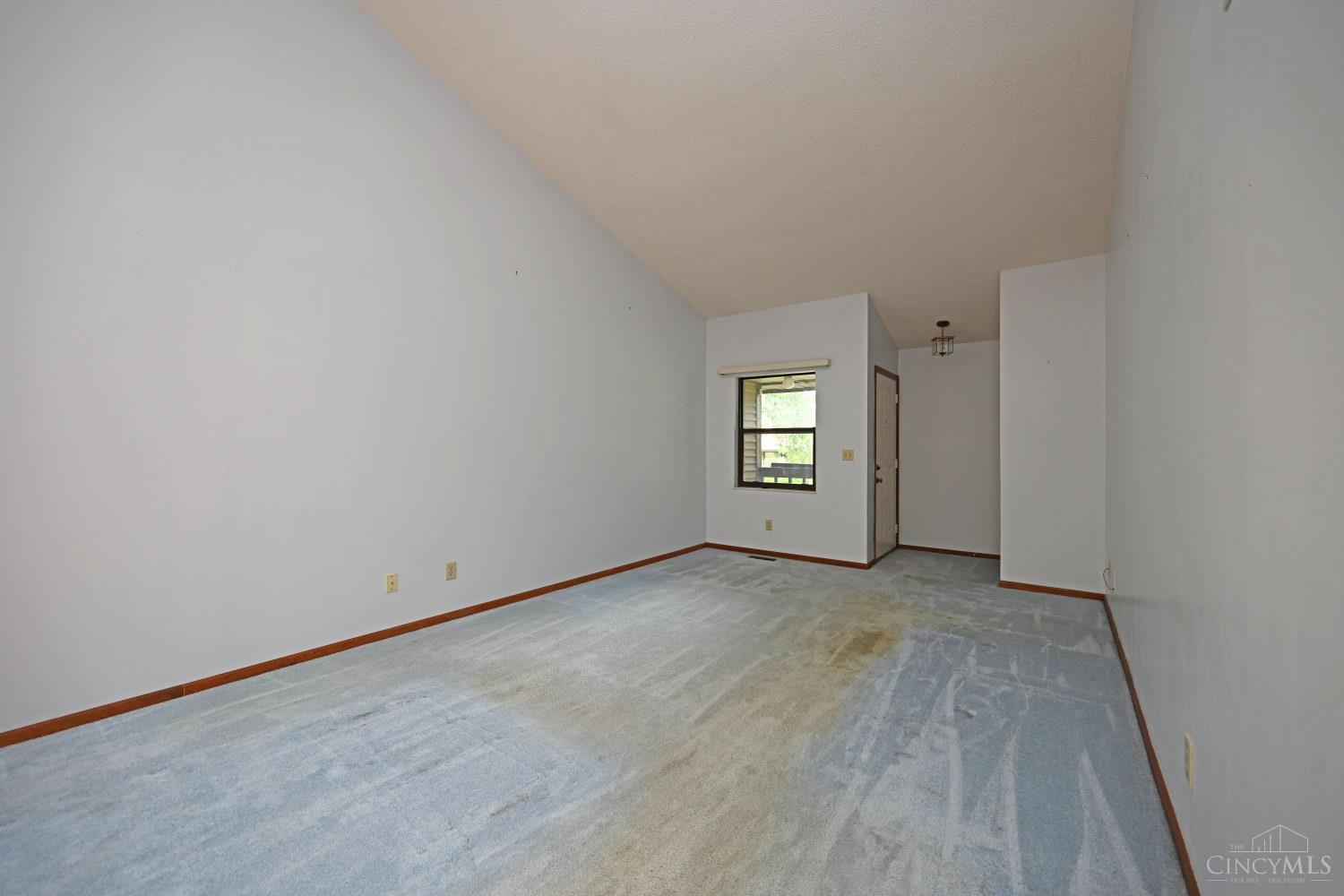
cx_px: 672
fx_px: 523
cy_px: 448
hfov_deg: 104.3
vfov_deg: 81.2
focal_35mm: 14
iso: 360
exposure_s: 1/60
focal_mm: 14
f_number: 4
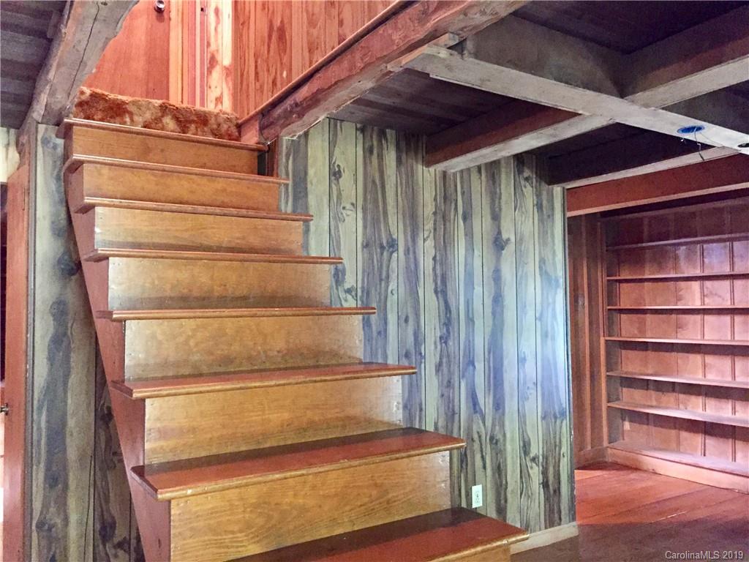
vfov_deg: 48.2
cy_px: 281
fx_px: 627
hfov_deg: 61.7
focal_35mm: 29
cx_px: 374
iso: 400
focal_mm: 4.15
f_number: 2.2
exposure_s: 1/15
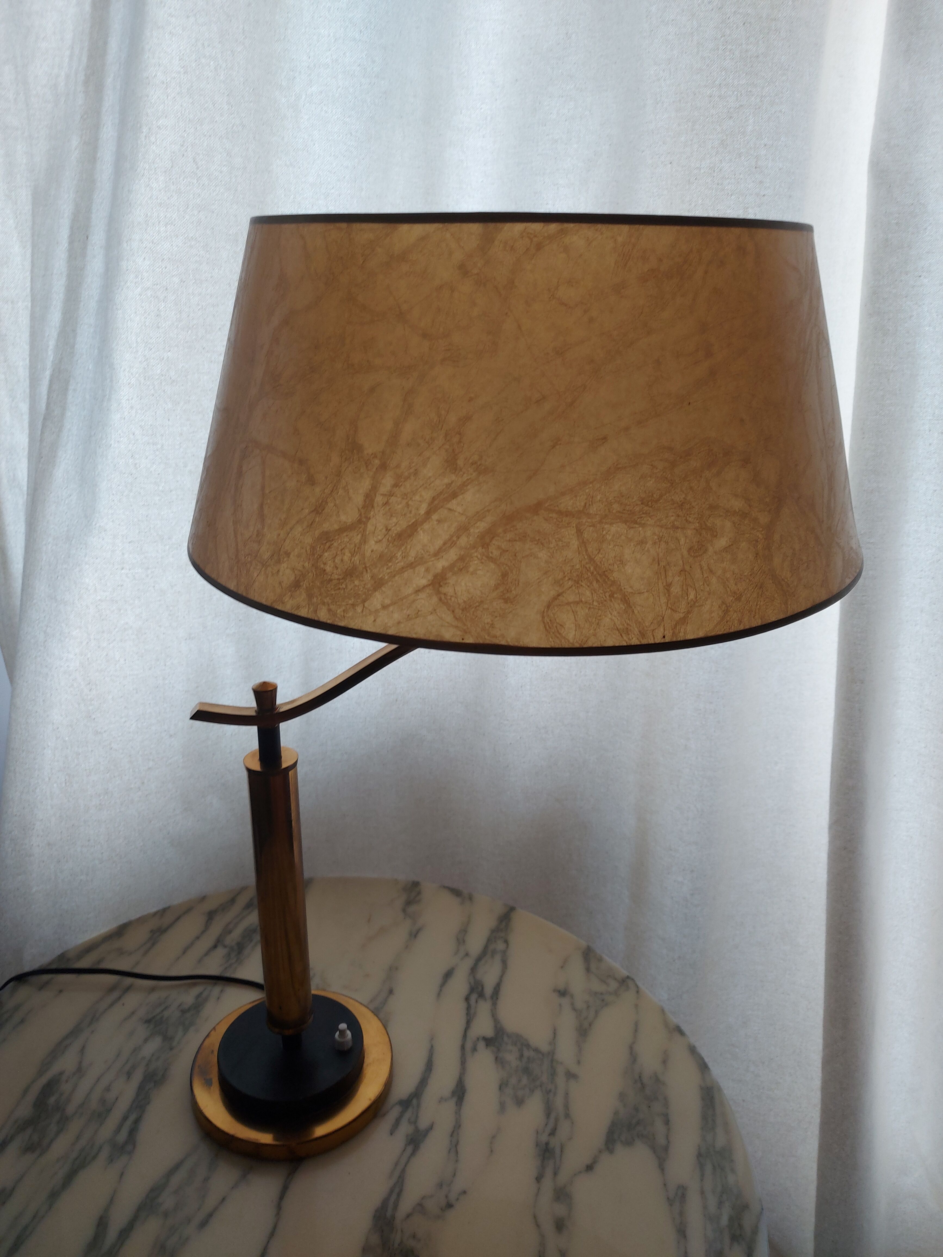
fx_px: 872
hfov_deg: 56.8
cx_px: 472
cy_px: 628
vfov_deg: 71.6
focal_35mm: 24
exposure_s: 1/50
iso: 64
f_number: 1.8
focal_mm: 5.23
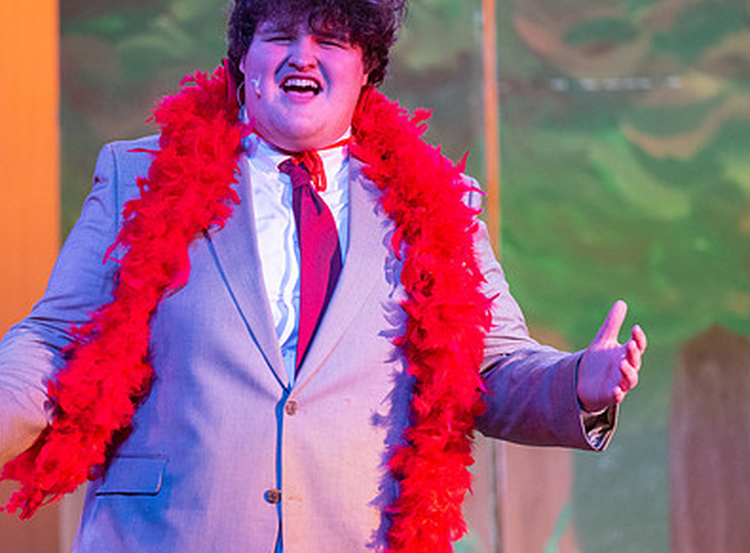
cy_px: 317
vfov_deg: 4.1
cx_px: 278
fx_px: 7664
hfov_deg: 5.6
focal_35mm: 356
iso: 1000
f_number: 2.8
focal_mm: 200
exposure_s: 1/400
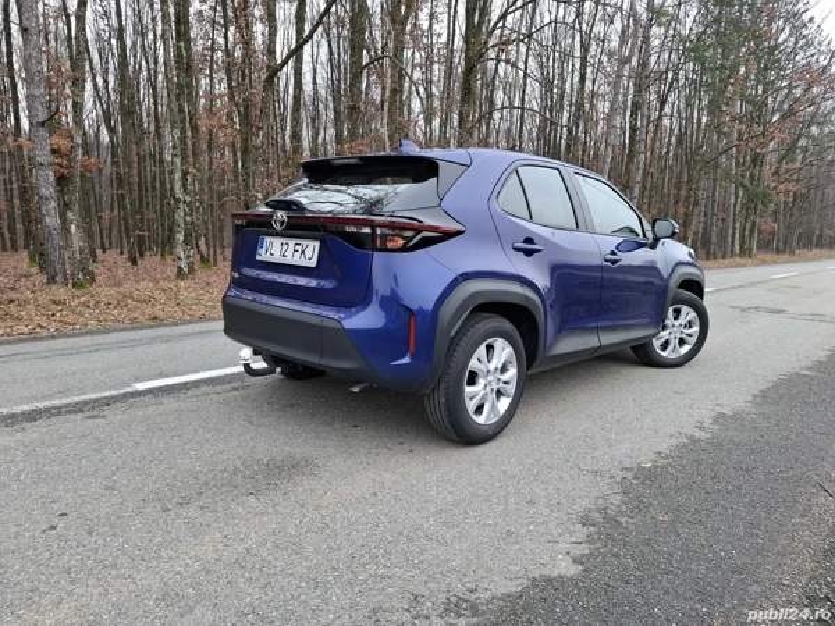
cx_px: 418
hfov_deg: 73.9
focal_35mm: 23
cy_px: 313
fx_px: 555
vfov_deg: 58.9
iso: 50
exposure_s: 1/100
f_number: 1.8
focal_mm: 5.54
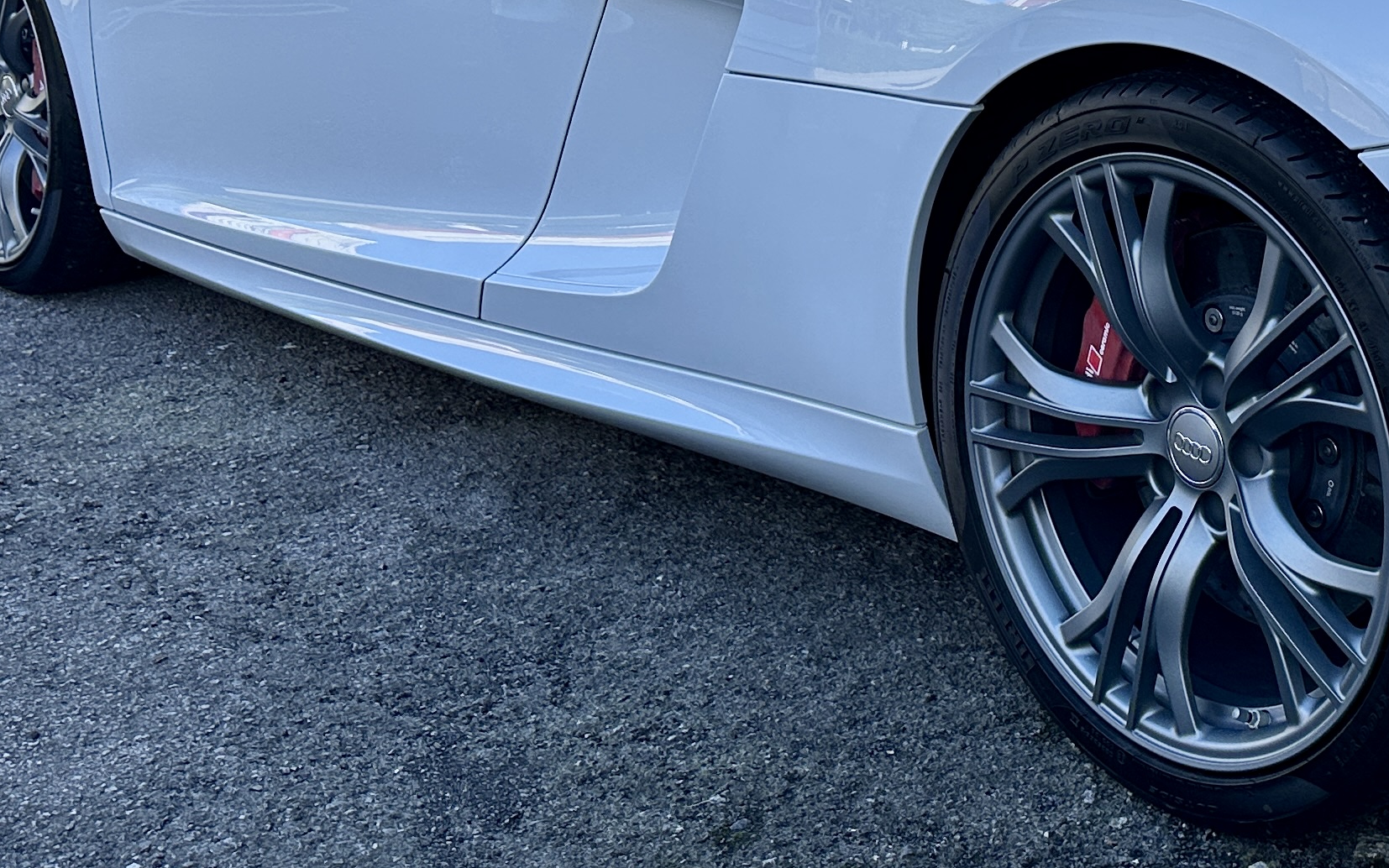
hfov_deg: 31.2
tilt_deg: -5.8
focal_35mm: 62
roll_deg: -1.0
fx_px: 2347
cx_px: 1290
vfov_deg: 20.3
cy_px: 6
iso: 80
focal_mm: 6.86
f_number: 1.78
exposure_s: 1/1227
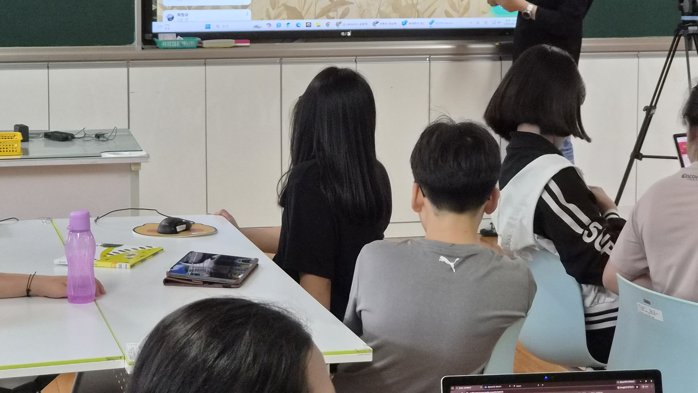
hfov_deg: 22.4
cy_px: 74
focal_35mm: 95
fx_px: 1758
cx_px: 391
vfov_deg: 12.7
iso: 250
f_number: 2.4
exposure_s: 1/120
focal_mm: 7
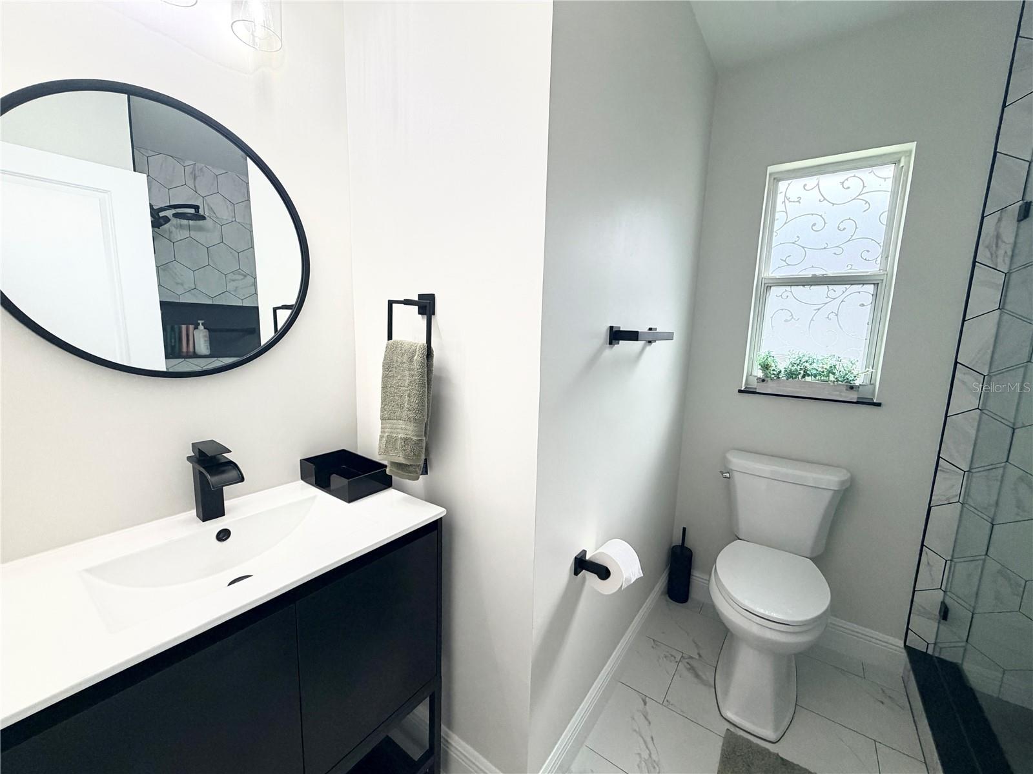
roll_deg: -1.8
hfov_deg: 102.1
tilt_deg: -8.1
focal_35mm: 14
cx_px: 516
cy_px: 387
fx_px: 418
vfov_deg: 85.7
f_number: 2.2
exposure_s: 1/120
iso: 160
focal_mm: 2.22
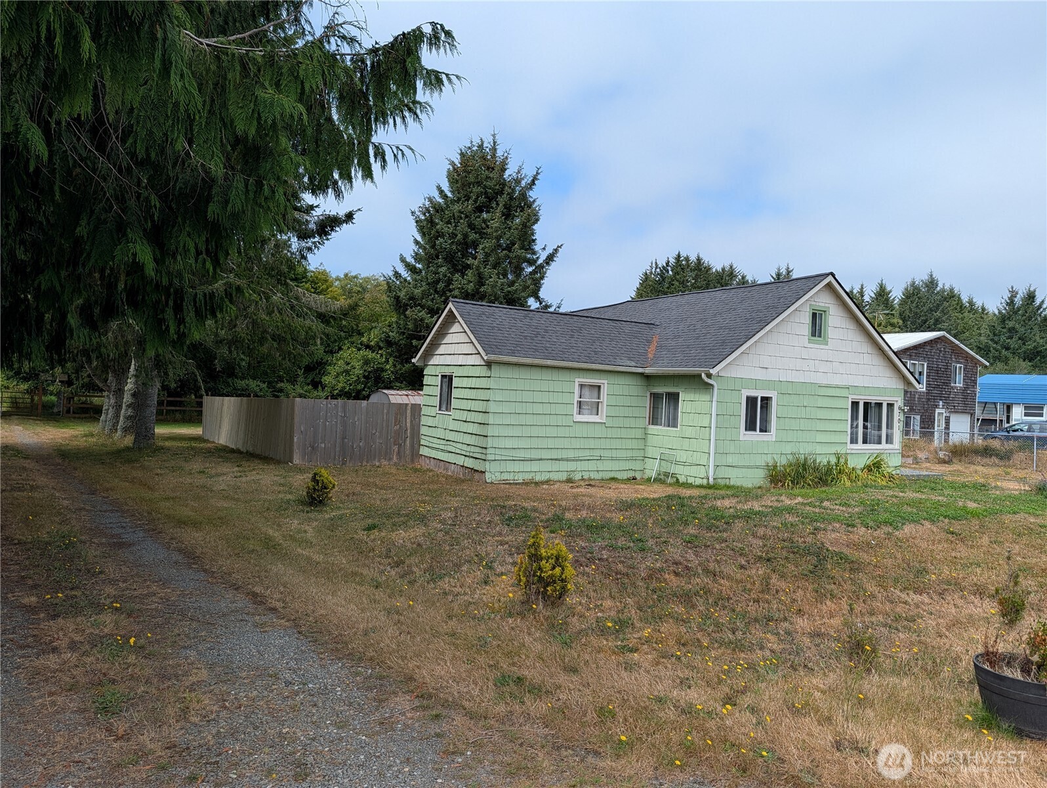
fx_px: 727
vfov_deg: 56.9
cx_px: 524
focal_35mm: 24
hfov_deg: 71.5
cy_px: 394
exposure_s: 1/939
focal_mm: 6.9
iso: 20
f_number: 1.68
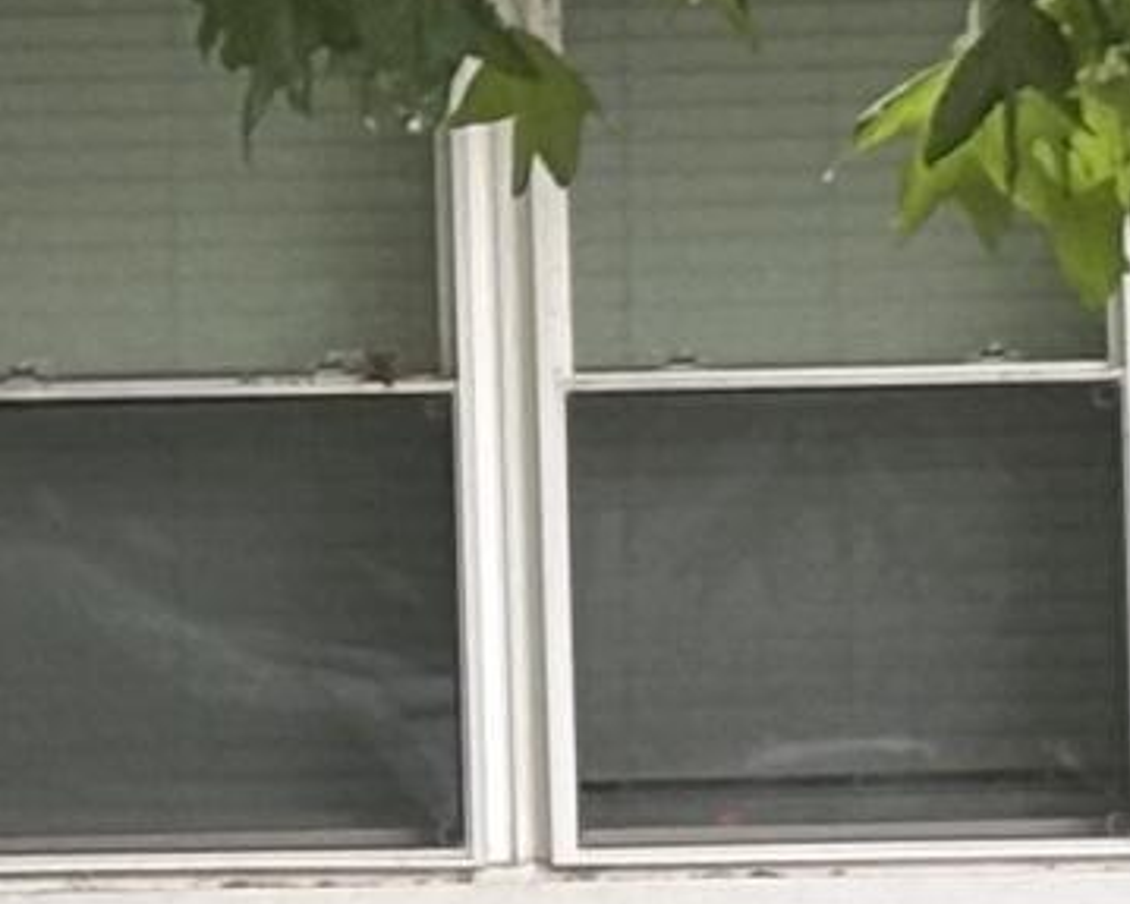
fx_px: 14176
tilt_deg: +3.1
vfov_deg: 3.6
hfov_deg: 4.5
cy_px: 0
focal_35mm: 424
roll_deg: +1.3
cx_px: -796
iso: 80
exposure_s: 1/60
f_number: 1.6
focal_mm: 5.96
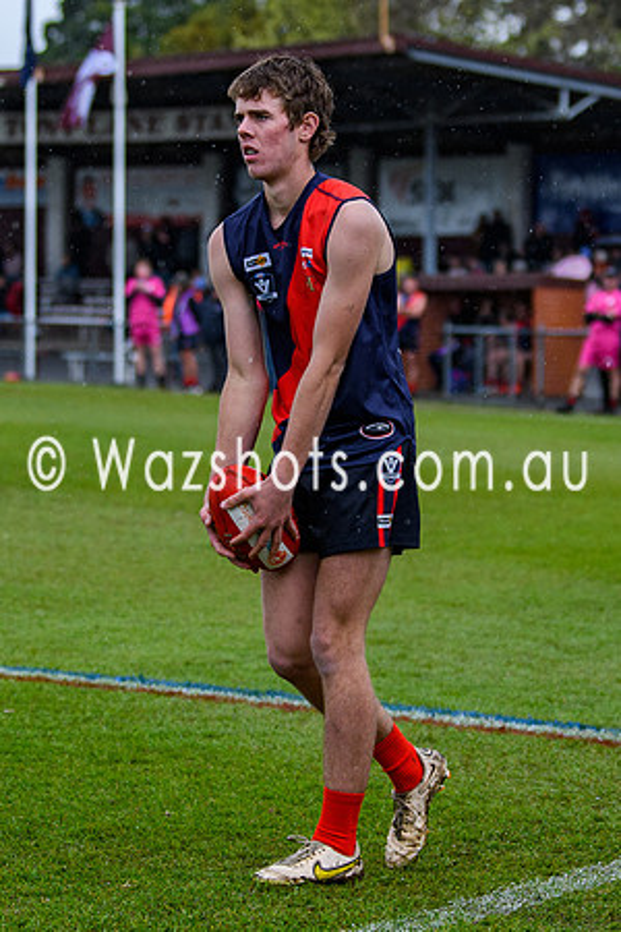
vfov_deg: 10.0
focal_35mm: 205
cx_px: 333
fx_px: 5315
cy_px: 492
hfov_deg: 6.7
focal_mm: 70
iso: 320
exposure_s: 1/1250
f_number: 2.8
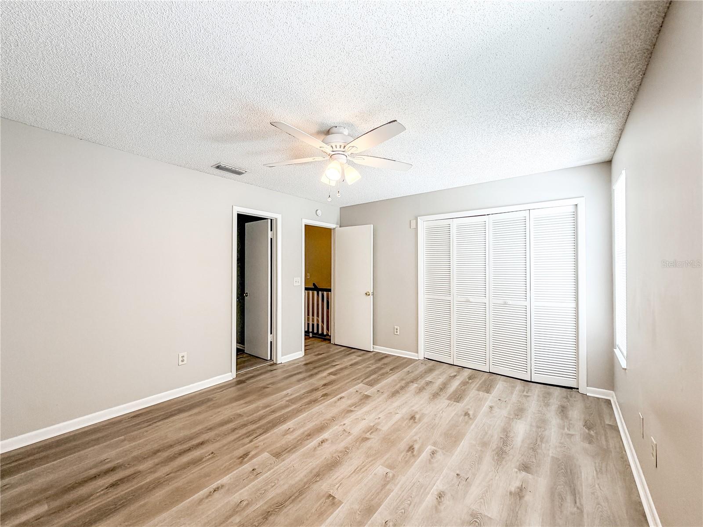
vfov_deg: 85.7
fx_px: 284
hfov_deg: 102.1
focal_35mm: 14
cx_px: 352
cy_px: 264
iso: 100
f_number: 2.2
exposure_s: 1/120
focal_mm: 2.22
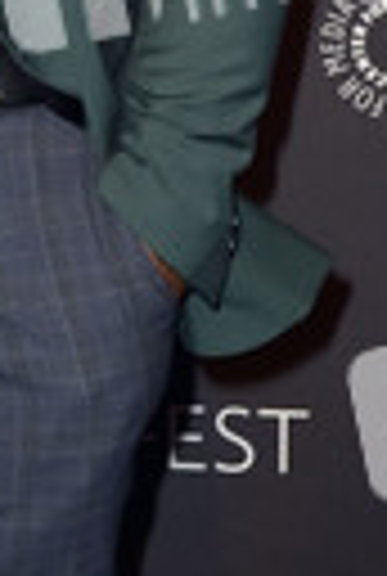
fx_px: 3496
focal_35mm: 218
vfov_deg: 9.2
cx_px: -187
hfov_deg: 6.3
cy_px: -279
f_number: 6.3
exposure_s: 1/320
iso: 500
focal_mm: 70
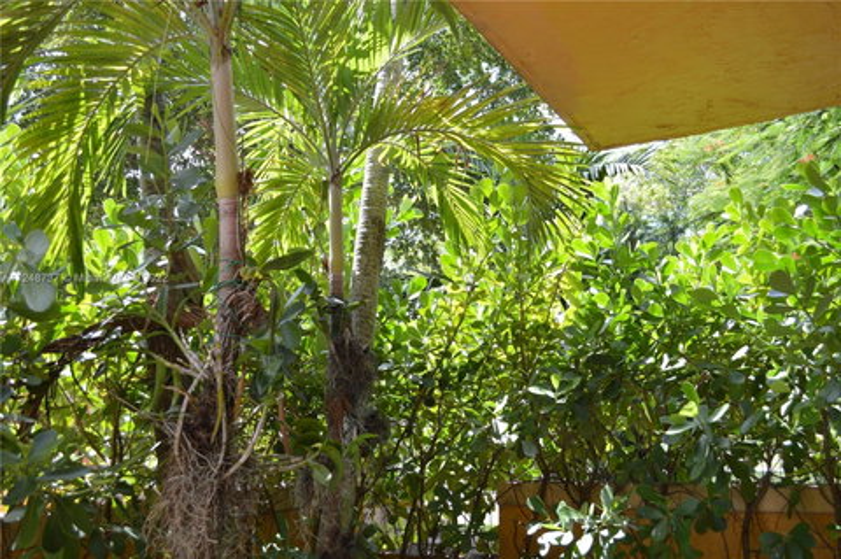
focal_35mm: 30
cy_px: 280
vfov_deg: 43.5
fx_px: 700
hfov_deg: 62.0
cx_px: 420
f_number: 5.6
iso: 140
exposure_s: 1/125
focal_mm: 20
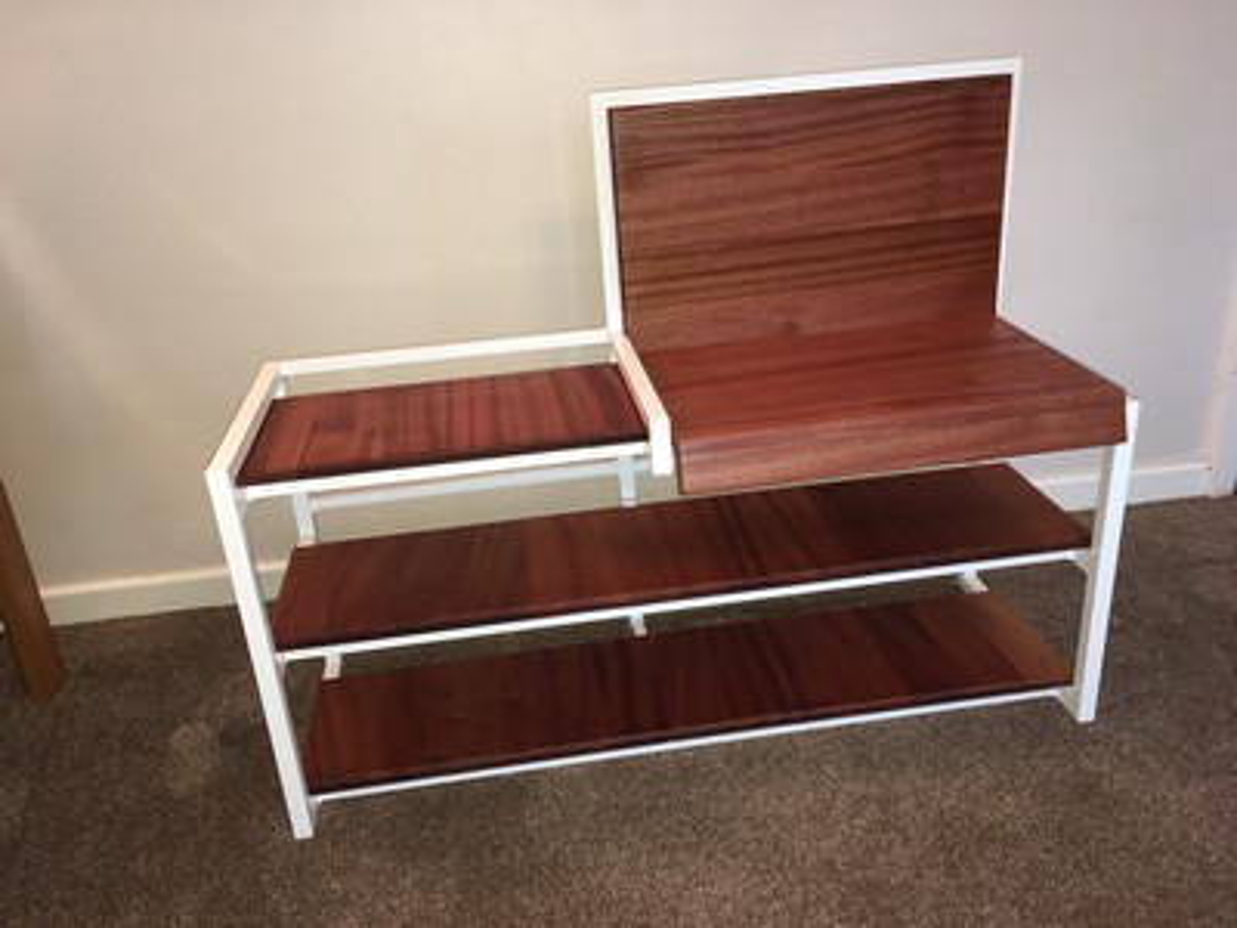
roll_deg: +3.9
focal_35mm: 29
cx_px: 618
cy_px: 464
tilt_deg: -23.8
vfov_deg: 48.2
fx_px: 1036
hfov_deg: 61.7
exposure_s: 1/25
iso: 80
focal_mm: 4.15
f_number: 2.2
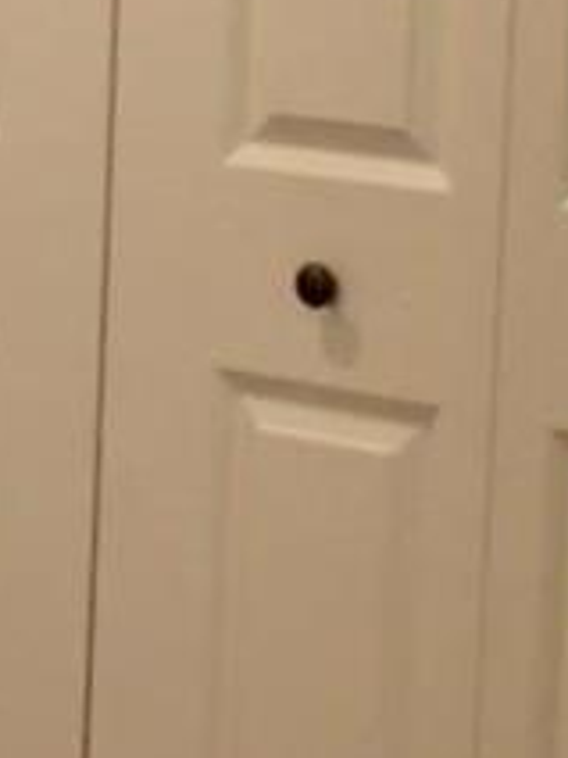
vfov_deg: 14.4
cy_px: 0
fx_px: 2954
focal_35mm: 135
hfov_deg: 10.5
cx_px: -361
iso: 800
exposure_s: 1/40
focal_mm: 5
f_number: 3.9
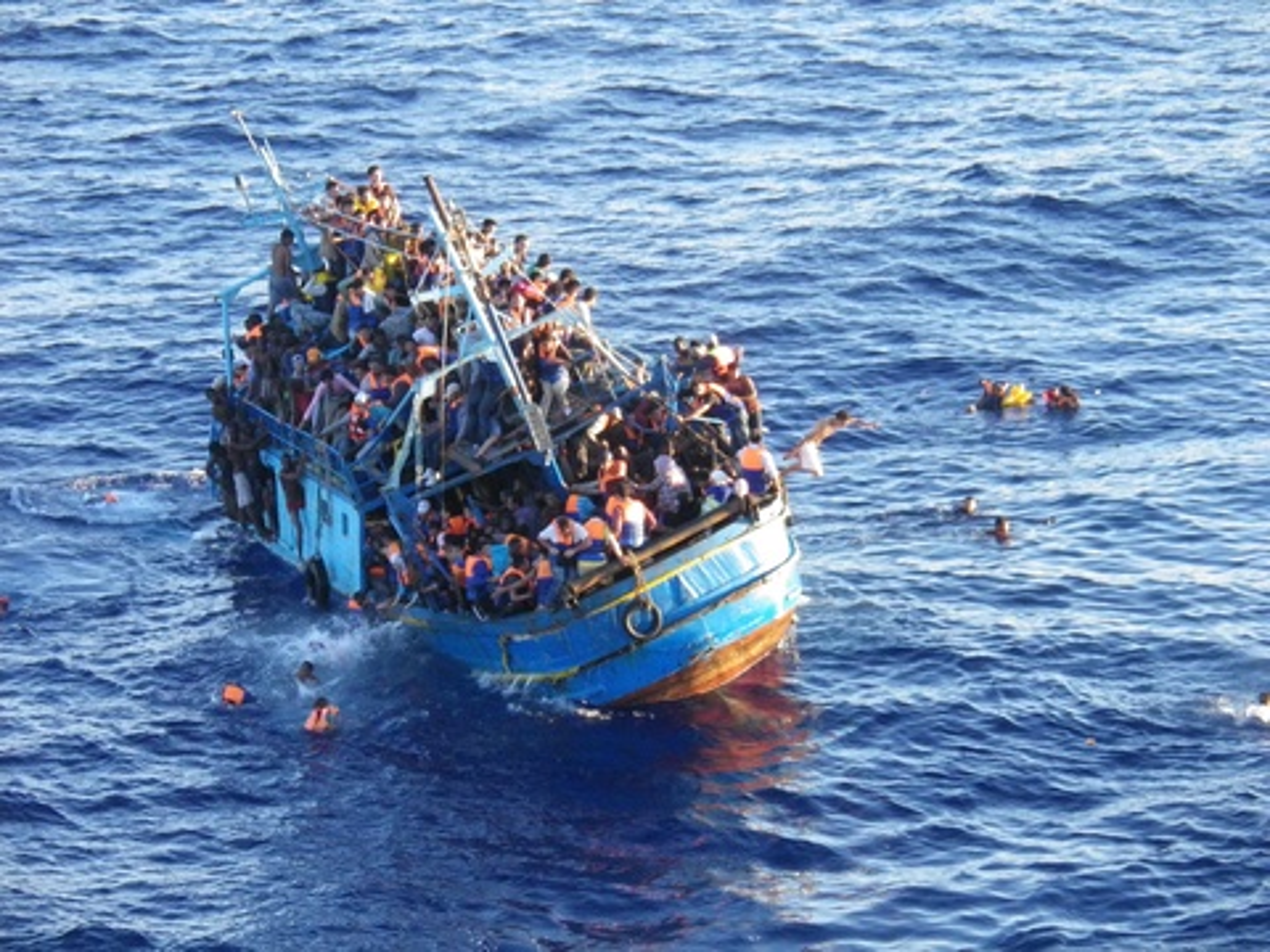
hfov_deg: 9.3
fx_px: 7815
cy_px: 476
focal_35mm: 213
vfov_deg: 7.0
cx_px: 635
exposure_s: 1/125
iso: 400
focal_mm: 37.5
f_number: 5.8
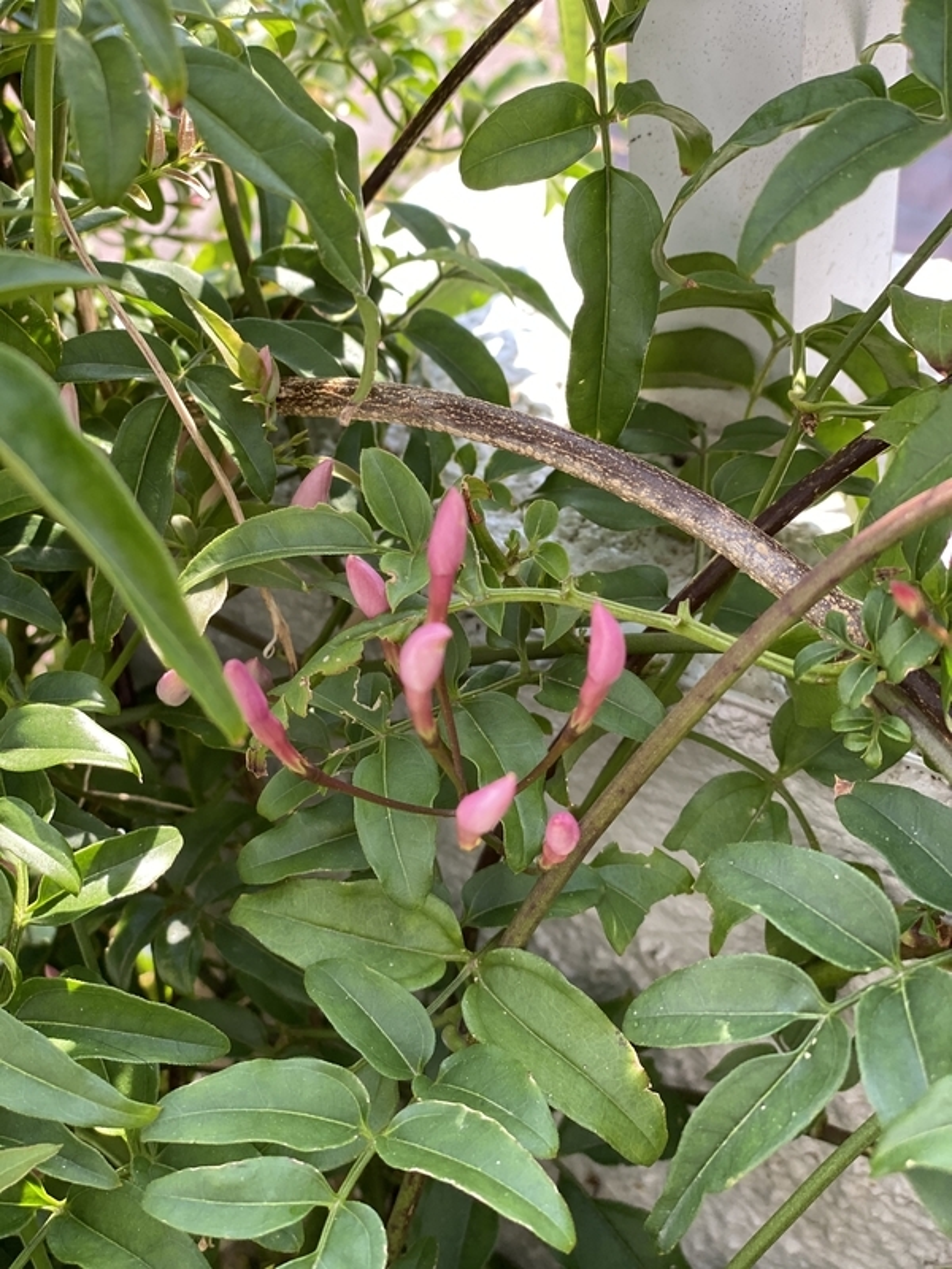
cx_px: 476
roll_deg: +4.3
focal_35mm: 52
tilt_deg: -39.3
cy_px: 634
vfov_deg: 36.8
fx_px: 1907
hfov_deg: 28.0
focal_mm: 6
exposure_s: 1/122
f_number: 2
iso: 40
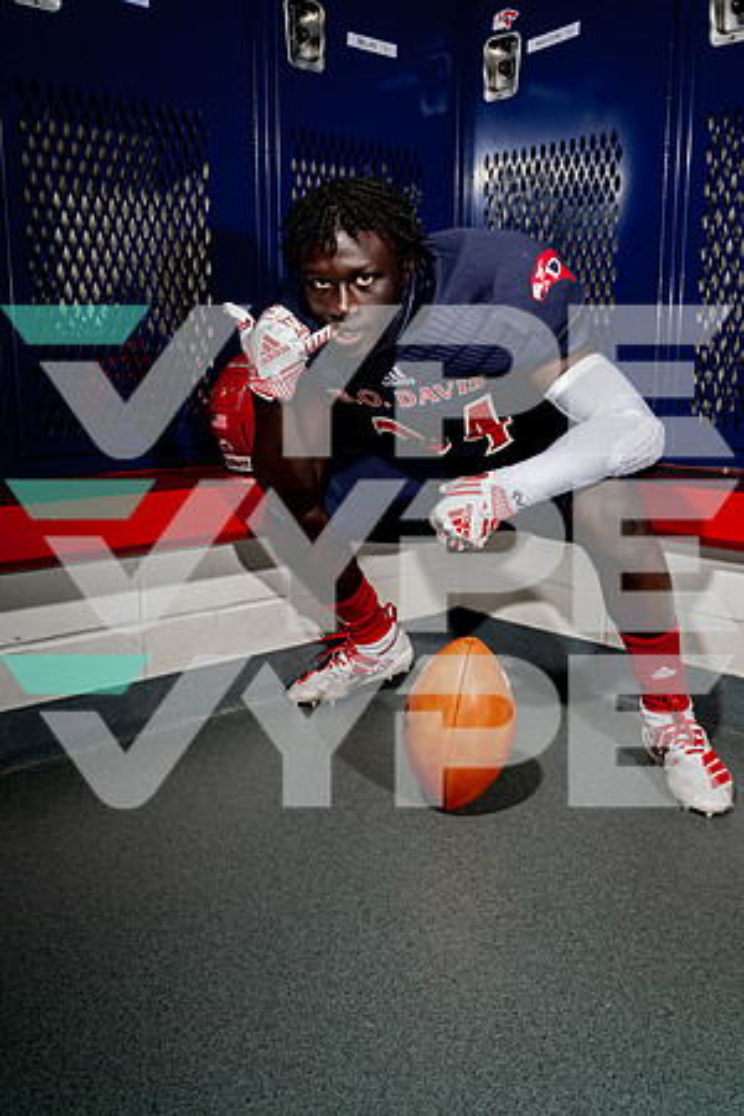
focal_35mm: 33
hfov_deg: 40.0
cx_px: 372
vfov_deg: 57.2
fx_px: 1023
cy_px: 558
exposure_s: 1/125
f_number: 6.3
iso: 100
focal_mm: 33
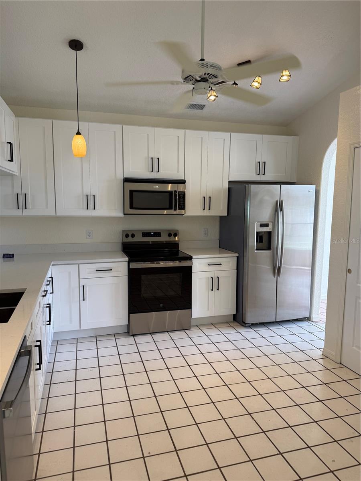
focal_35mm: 24
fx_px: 334
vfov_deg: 71.6
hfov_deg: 56.8
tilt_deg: -6.1
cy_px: 240
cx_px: 180
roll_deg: -0.9
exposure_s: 1/120
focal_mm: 6.76
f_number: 1.78
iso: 64
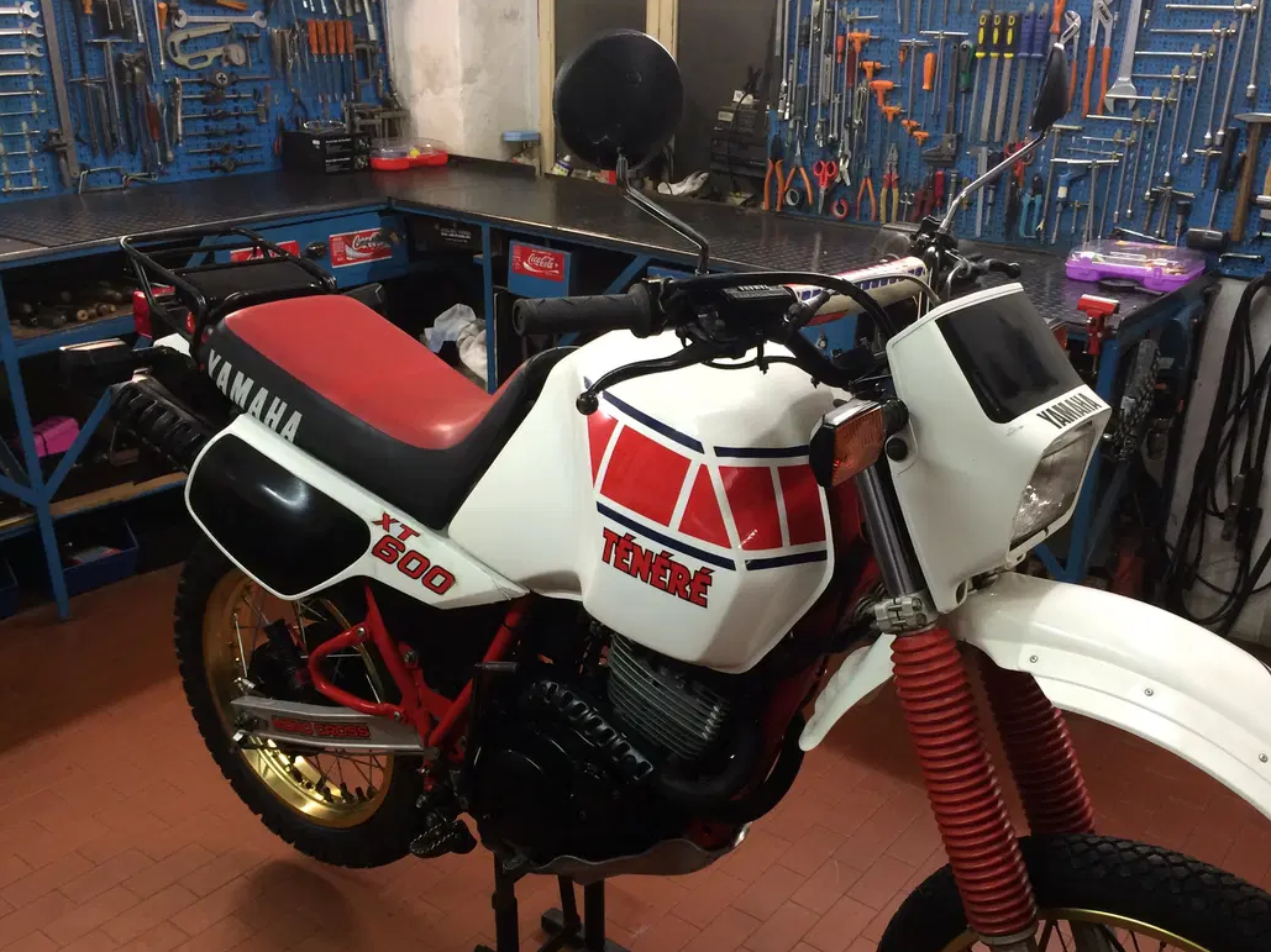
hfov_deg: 52.4
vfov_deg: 40.6
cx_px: 730
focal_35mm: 35
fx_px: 1285
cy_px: 549
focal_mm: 4.12
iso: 160
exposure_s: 1/33
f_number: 2.2
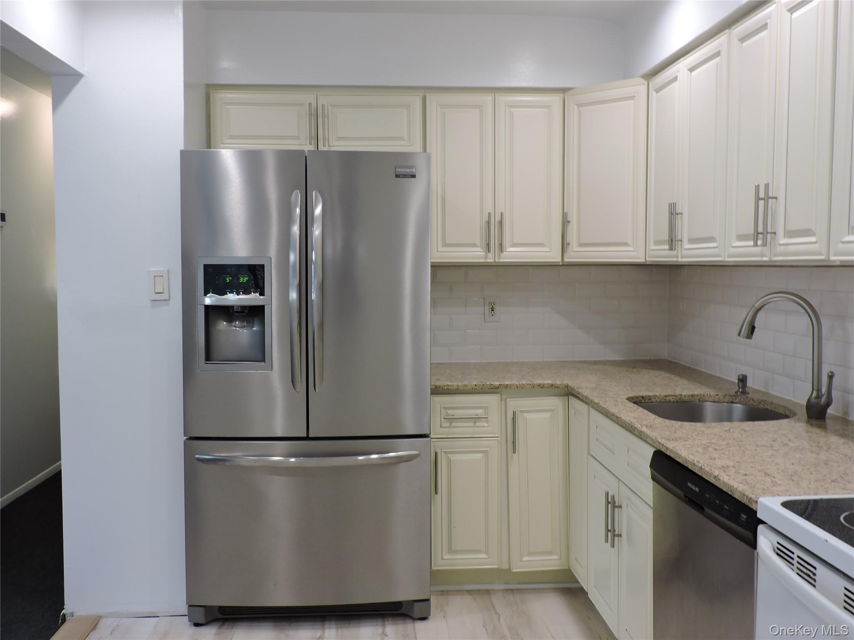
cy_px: 320
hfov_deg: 55.4
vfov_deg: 42.9
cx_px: 427
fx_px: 814
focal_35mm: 33
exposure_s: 1/50
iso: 180
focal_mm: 5.9
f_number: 3.2
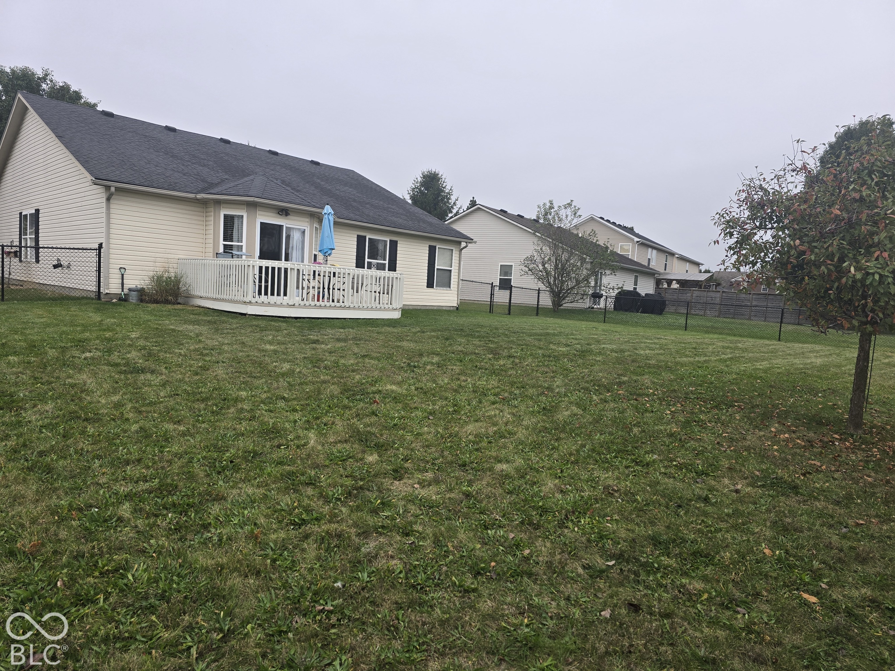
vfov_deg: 58.9
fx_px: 595
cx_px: 448
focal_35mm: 23
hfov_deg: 73.9
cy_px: 336
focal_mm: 6.3
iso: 50
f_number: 1.7
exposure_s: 1/180
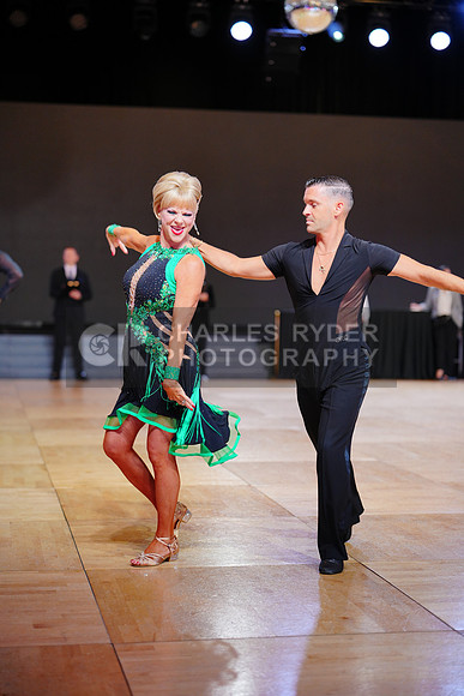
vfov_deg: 30.5
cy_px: 348
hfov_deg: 20.6
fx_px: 1275
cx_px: 232
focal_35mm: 66
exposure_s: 1/400
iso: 800
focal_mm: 66
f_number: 2
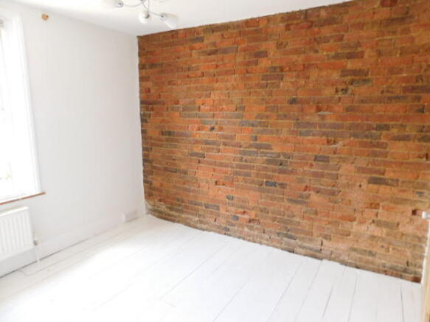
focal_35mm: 23
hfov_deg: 73.9
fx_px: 286
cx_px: 215
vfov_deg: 58.9
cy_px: 161
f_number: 3
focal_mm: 4
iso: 220
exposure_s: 1/30
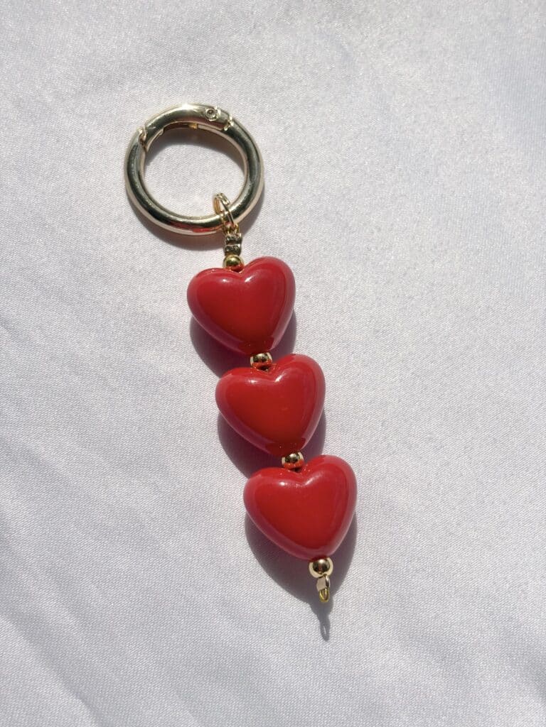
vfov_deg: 36.8
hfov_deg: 28.0
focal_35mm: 52
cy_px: 364
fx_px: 1094
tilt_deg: -62.0
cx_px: 273
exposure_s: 1/14493
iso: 25
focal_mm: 5.96
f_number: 1.6
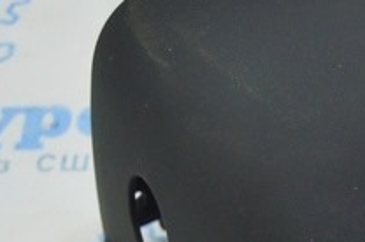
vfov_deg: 6.8
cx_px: 456
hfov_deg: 10.1
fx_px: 2019
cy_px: 362
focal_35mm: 199
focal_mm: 27
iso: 400
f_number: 4
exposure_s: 1/60
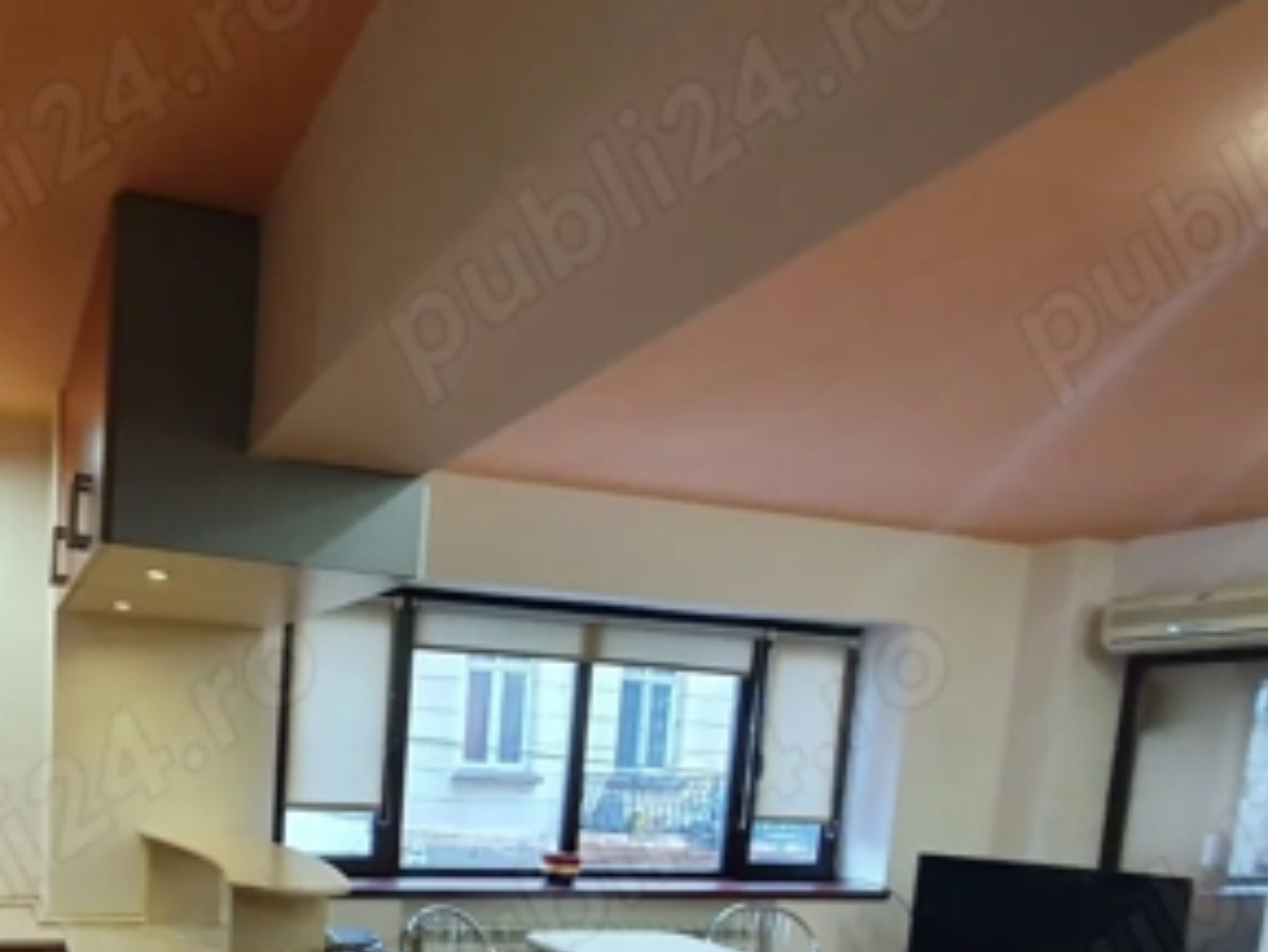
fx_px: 989
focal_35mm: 27
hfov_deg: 61.4
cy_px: 877
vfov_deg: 45.9
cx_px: 307
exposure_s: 1/50
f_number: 2.2
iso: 250
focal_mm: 1.8
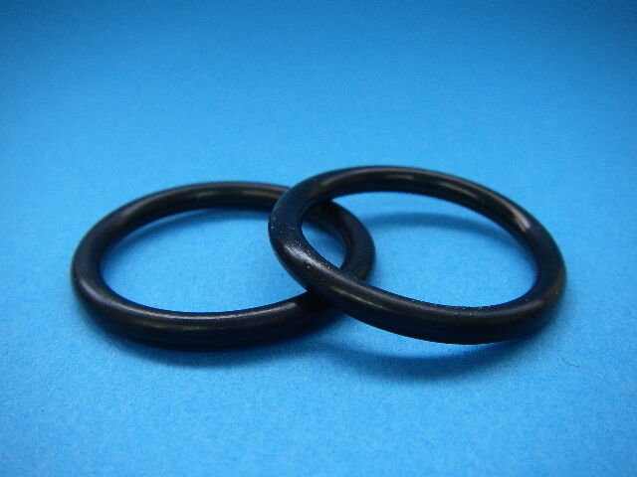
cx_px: 318
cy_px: 238
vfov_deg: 37.7
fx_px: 699
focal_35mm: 38
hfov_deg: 49.0
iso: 100
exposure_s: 1/50
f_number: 3.3
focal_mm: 6.3
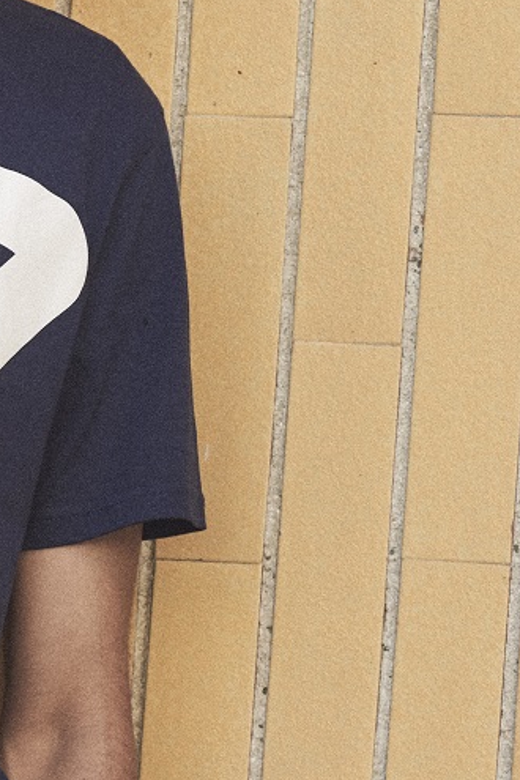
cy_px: 345
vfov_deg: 4.6
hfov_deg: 3.1
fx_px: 9641
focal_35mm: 445
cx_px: -345
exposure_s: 1/320
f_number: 5
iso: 500
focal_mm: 122
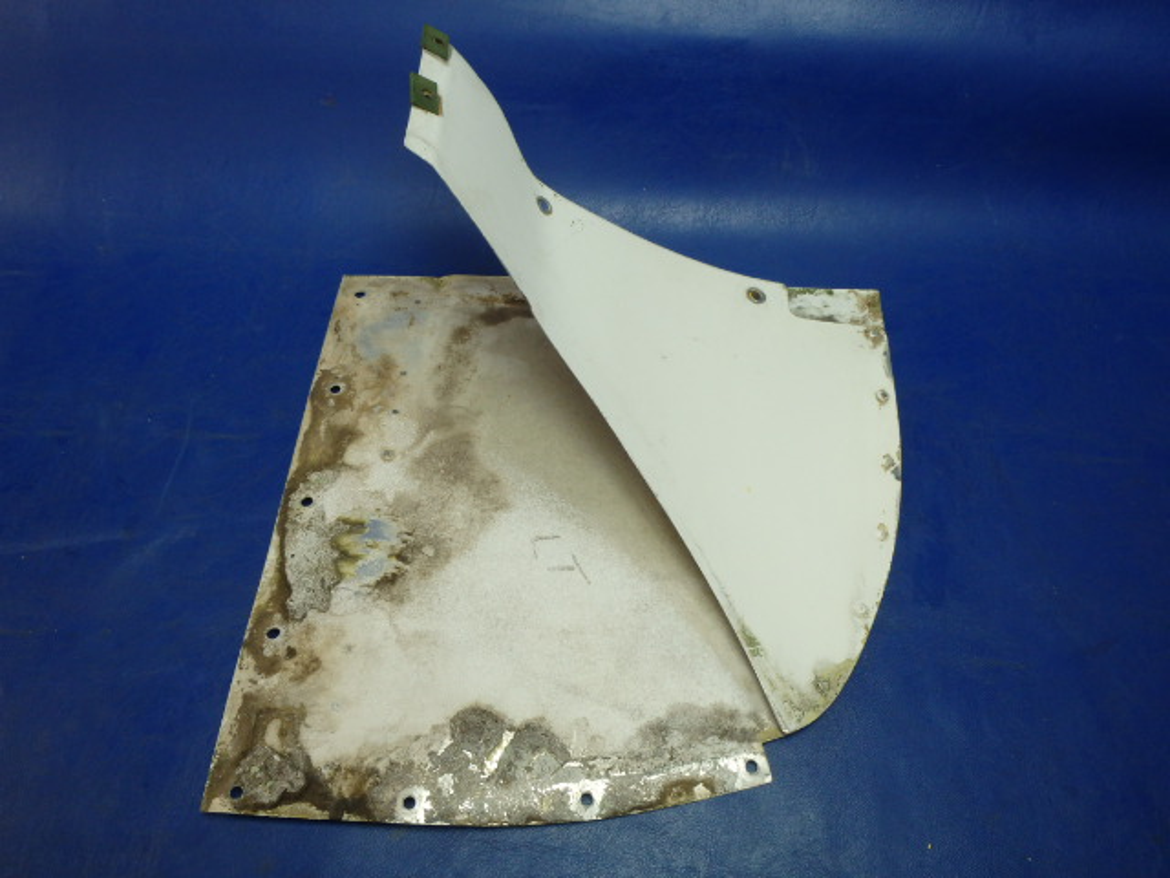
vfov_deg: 49.7
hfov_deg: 63.4
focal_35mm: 28
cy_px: 439
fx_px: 946
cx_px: 585
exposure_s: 1/40
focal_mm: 5
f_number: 3.9
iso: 200
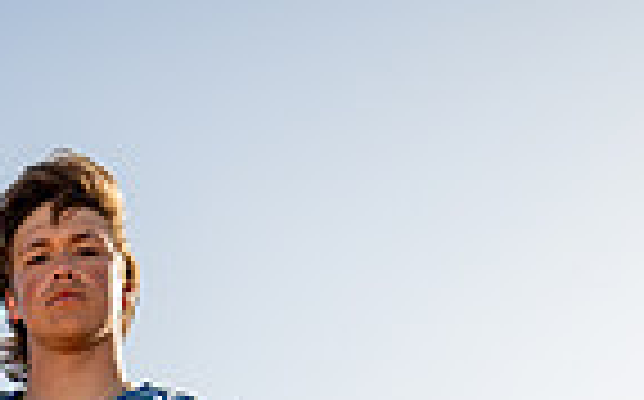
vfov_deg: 11.9
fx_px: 1578
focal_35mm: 90
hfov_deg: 22.1
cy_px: 939
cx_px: -14
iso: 200
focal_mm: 28
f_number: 8
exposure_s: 1/250
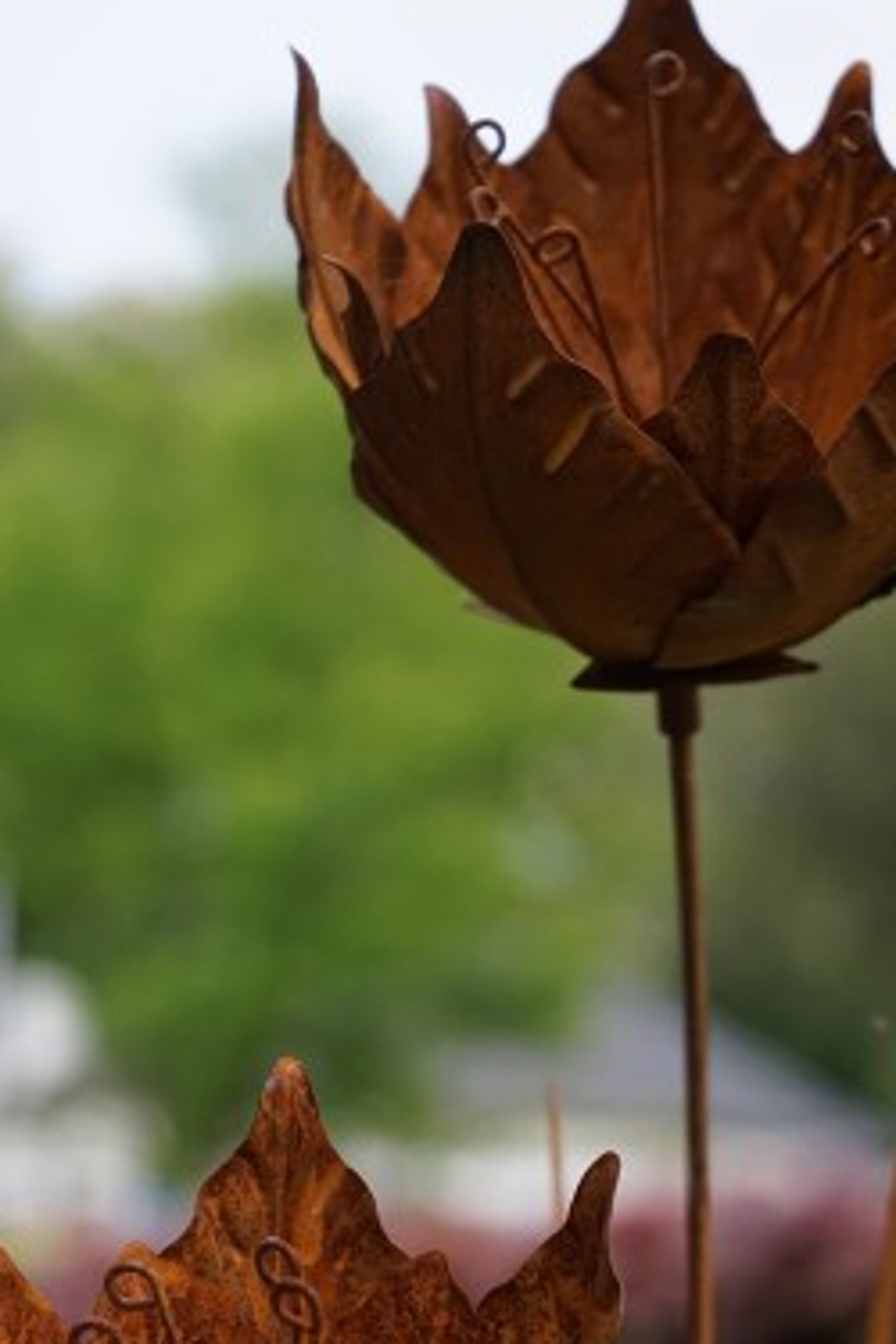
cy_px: 1039
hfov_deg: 12.2
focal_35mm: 112
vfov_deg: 18.1
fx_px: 4181
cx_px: 434
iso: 1000
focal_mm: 70
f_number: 5.6
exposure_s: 1/160
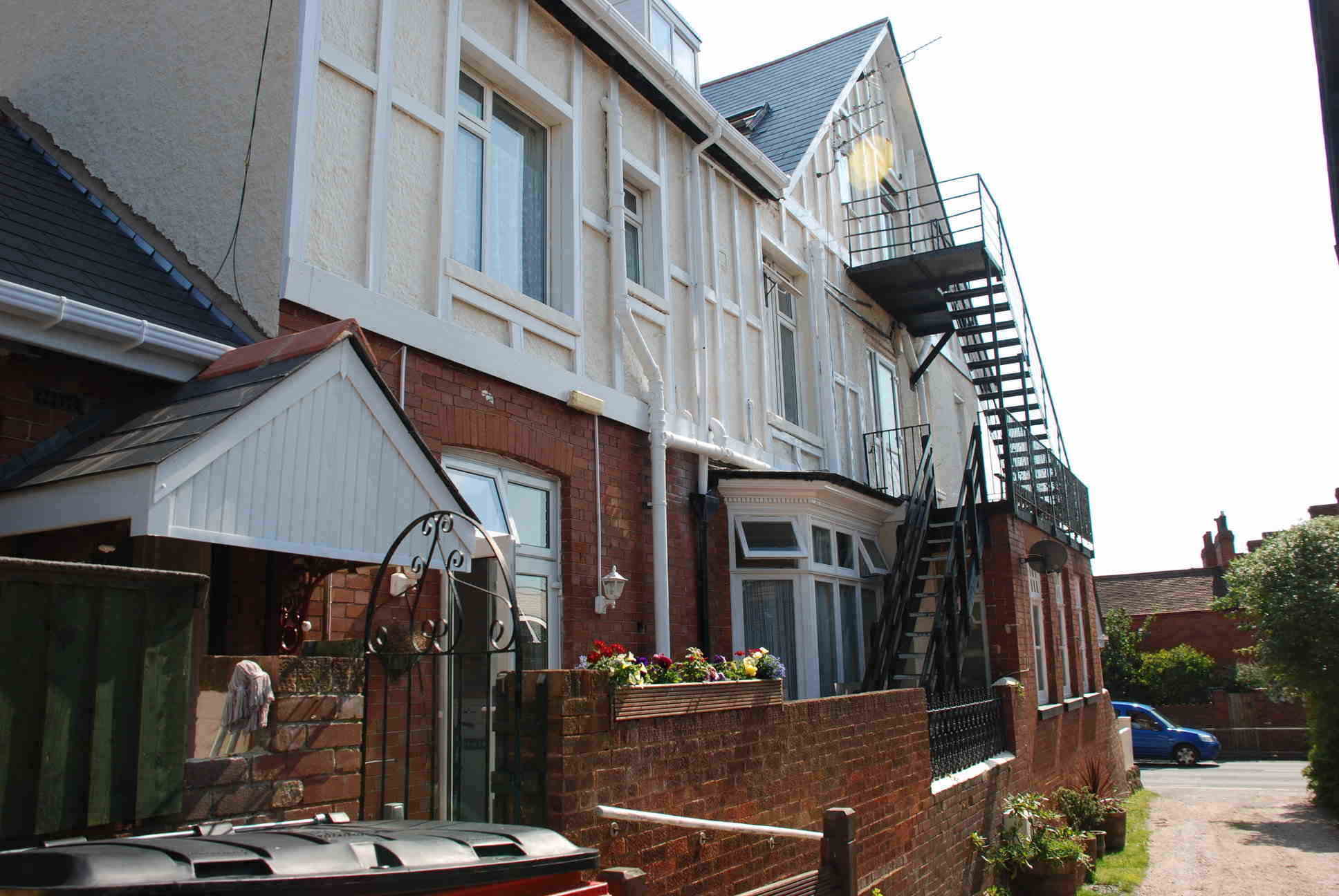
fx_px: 1005
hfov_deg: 67.3
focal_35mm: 27
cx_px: 670
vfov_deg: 48.0
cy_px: 448
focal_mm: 18
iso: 100
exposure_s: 1/200
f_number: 7.1
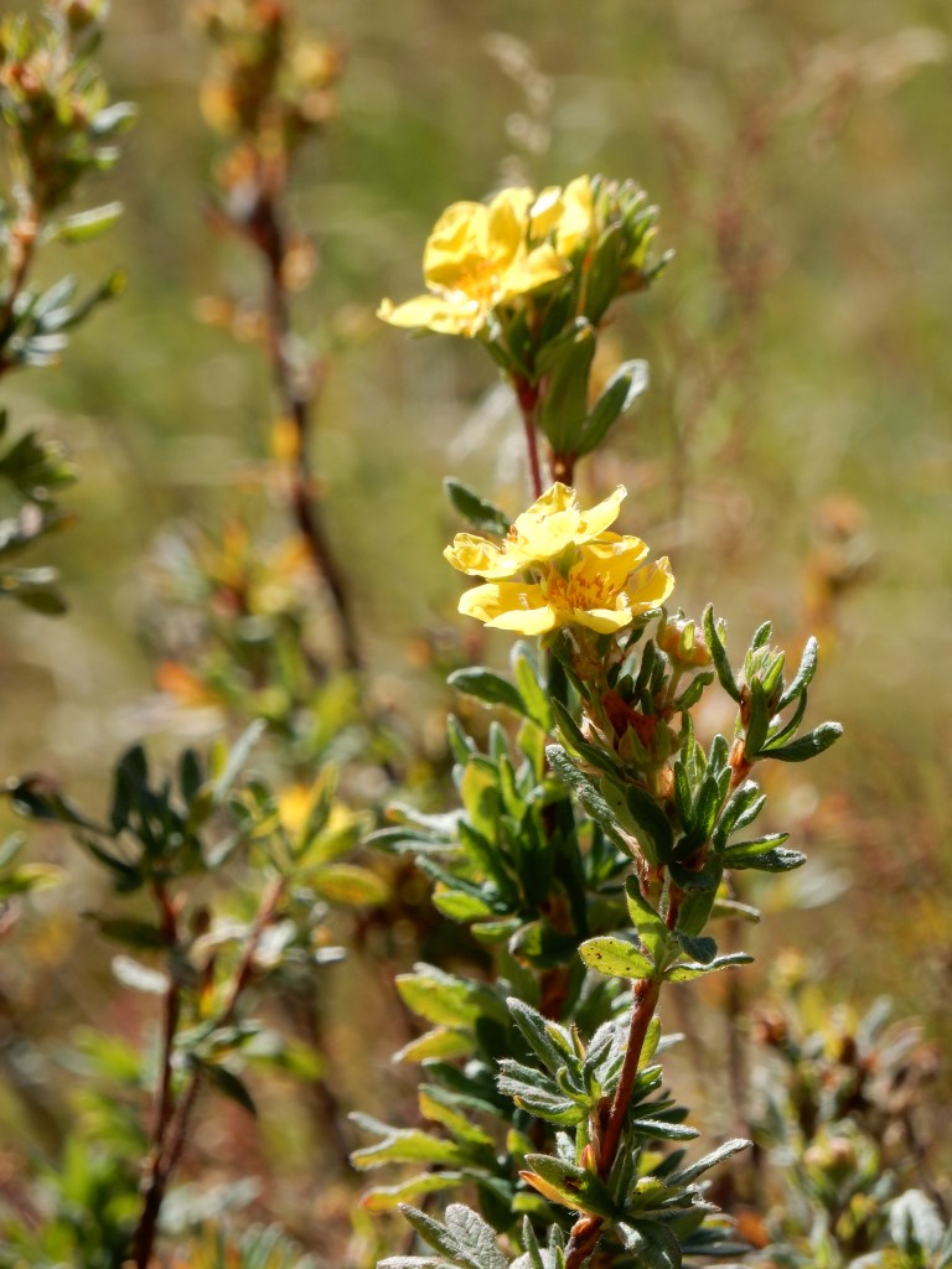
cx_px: 476
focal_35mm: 380
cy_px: 634
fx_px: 13934
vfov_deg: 5.2
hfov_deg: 3.9
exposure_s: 1/400
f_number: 6.3
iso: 125
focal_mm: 67.8
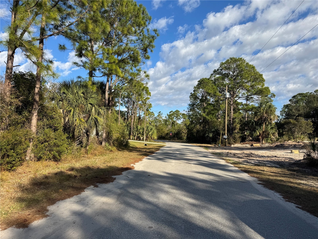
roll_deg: -1.4
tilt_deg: +3.1
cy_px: 120
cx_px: 159
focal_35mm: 24
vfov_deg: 56.8
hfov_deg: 71.6
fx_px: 220
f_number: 1.78
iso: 80
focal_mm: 6.76
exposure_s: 1/3597
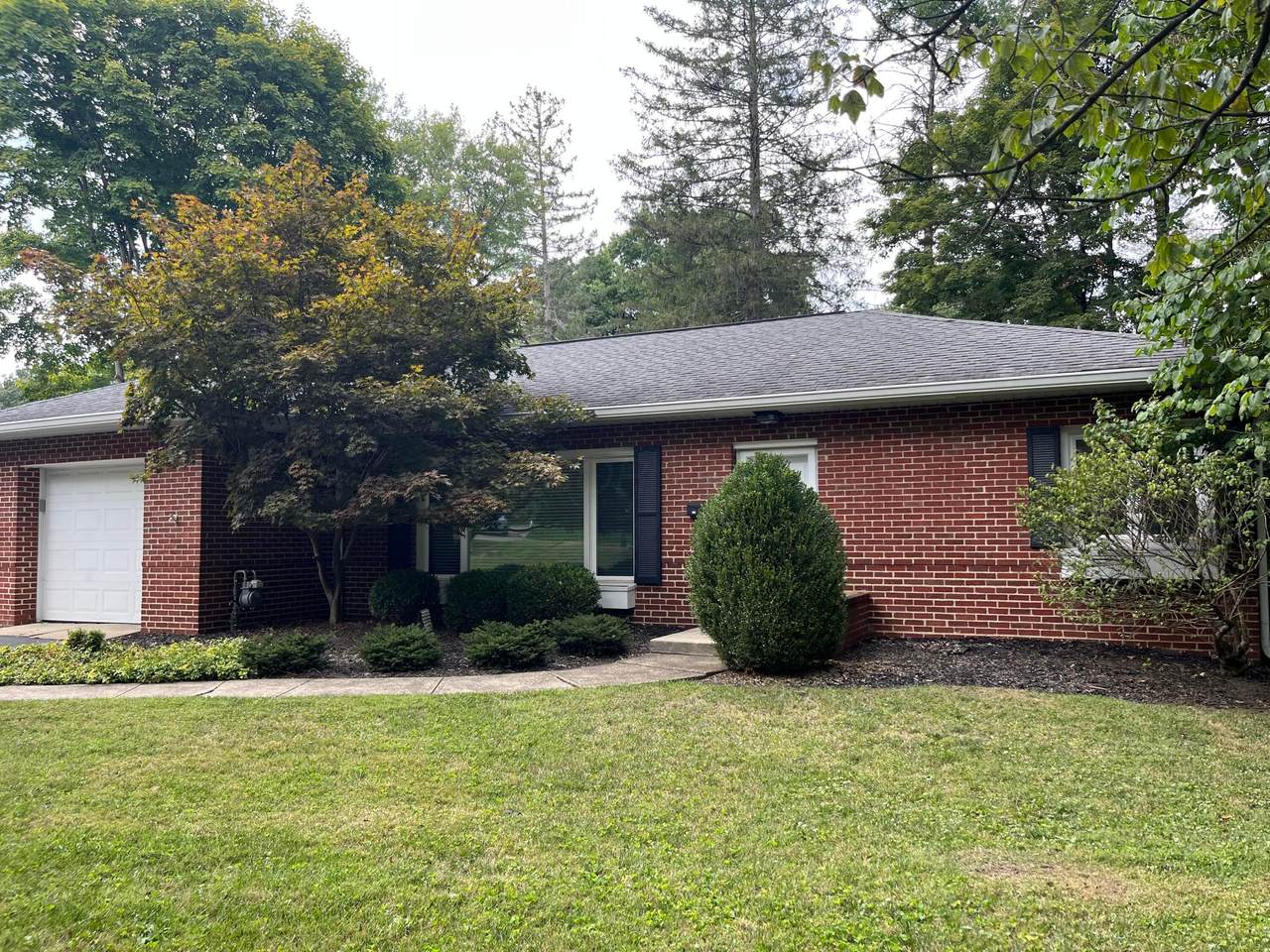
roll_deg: +0.7
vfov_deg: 53.1
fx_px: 954
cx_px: 635
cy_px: 476
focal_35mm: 26
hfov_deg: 67.3
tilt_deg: +4.4
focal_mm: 5.1
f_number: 1.6
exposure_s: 1/276
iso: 40
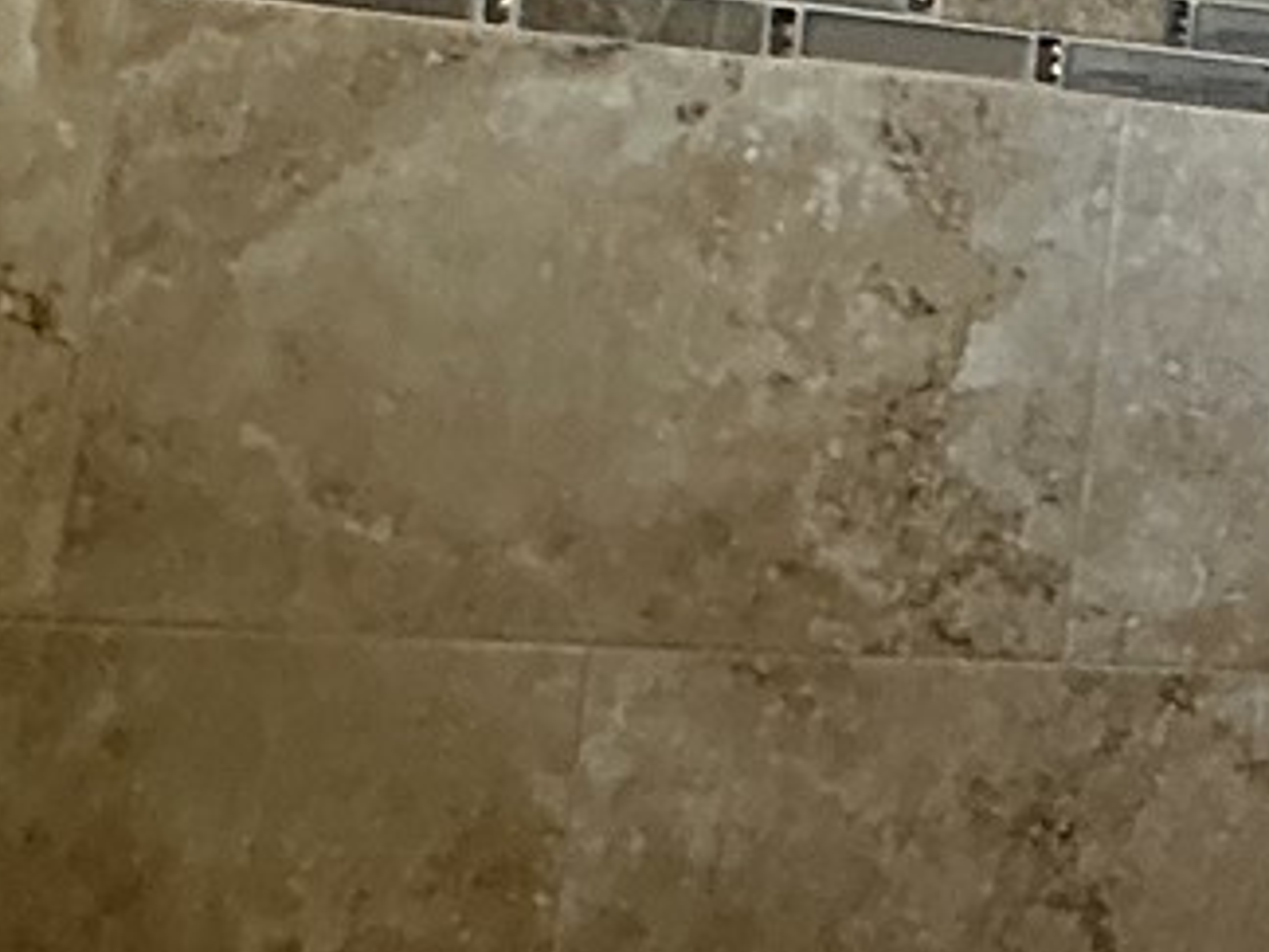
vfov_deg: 10.3
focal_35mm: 143
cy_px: 137
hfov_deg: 11.5
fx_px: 5242
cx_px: 3008
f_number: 1.8
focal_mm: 3
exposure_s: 1/60
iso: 100
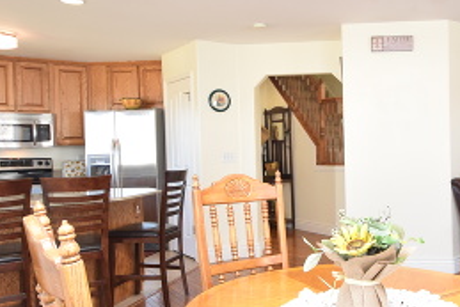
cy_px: 141
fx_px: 473
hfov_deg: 48.9
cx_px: 368
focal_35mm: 37
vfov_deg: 36.0
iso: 800
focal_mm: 10
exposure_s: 1/125
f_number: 5.6
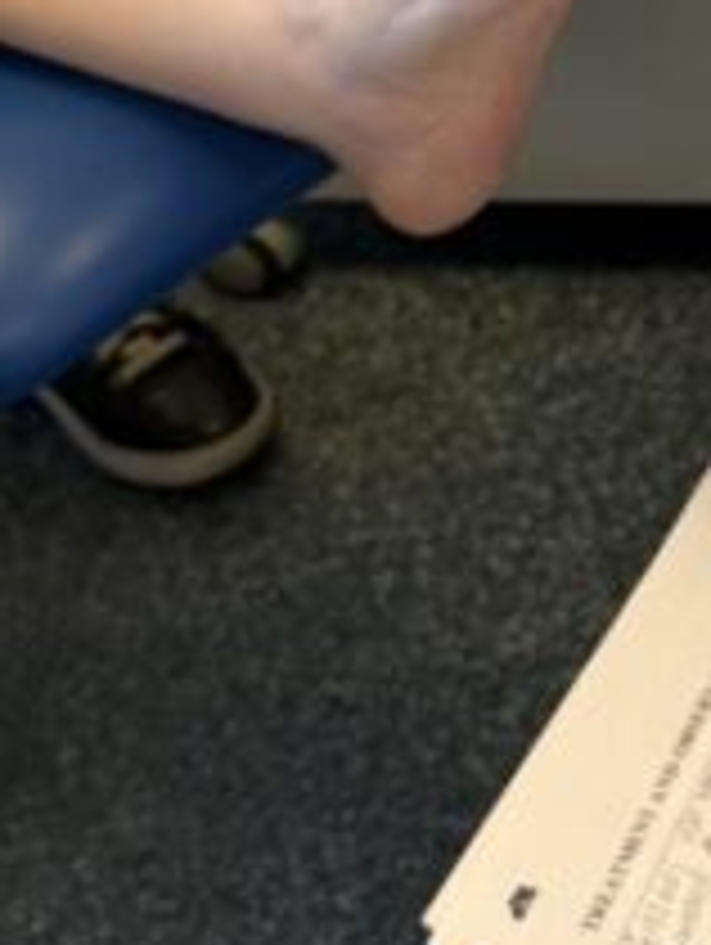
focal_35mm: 117
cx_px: 1076
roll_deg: -2.7
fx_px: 3198
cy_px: -288
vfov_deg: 15.9
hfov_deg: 12.1
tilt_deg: -32.0
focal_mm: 6.76
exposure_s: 1/100
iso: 64
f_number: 1.78
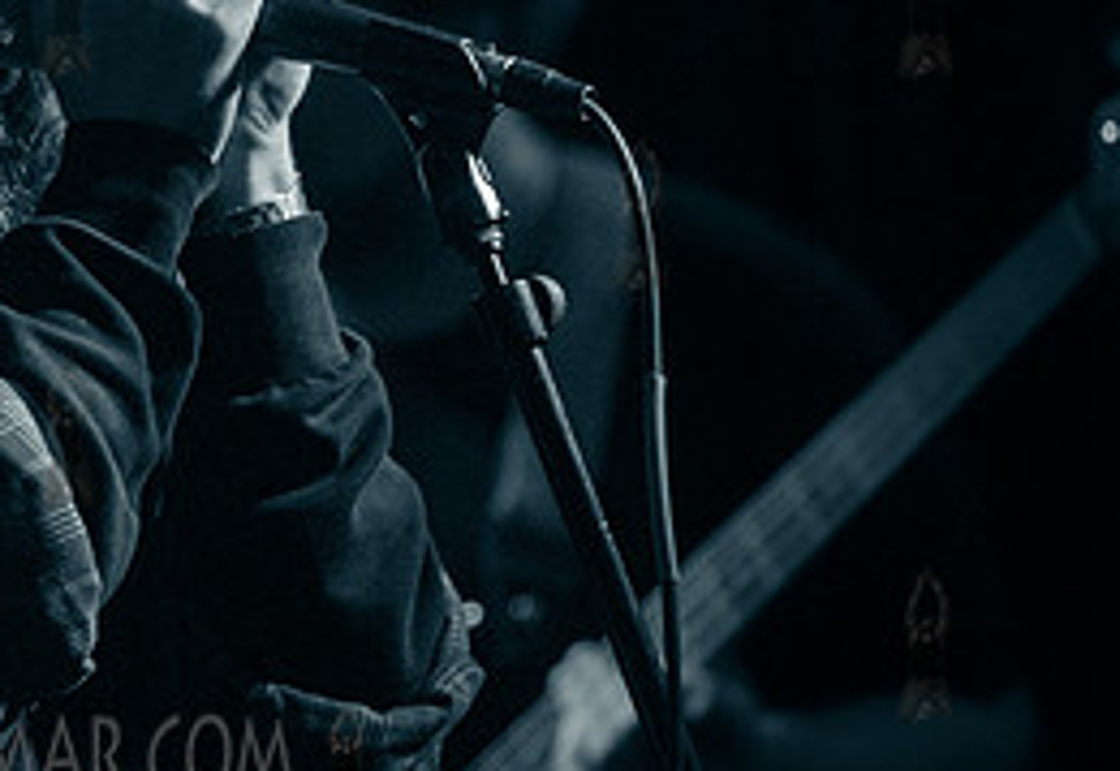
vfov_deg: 5.3
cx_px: -19
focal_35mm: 264
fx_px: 8296
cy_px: -32
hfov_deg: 7.7
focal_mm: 112
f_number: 2.8
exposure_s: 1/320
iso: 8000
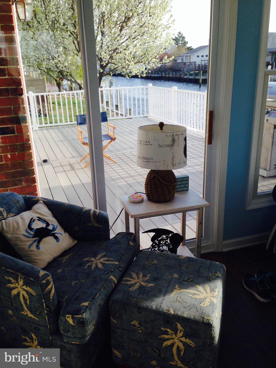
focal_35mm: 33
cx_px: 138
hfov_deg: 42.9
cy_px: 184
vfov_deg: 55.4
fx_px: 351
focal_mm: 4.12
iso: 50
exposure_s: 1/371
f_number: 2.4
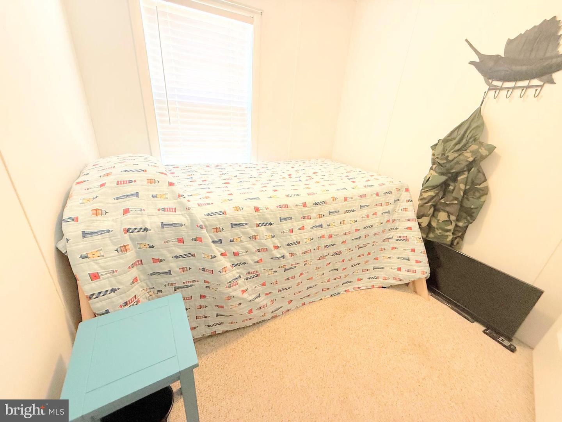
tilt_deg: -22.9
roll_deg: -4.1
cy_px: 211
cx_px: 281
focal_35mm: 14
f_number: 2.2
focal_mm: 2.22
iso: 250
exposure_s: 1/60
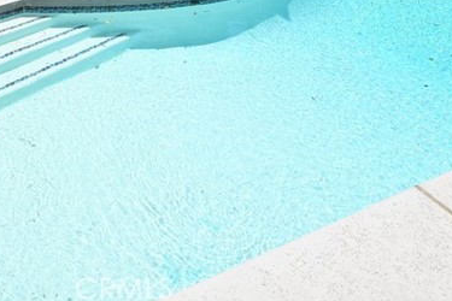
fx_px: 515
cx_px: 178
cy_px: -105
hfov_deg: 47.1
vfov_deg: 26.7
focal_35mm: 41
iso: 100
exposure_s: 1/250
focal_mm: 10
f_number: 10
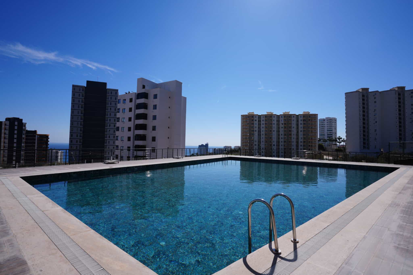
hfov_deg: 90.0
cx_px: 206
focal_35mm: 18
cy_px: 138
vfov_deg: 67.4
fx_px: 206
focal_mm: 18
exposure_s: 1/320
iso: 100
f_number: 10
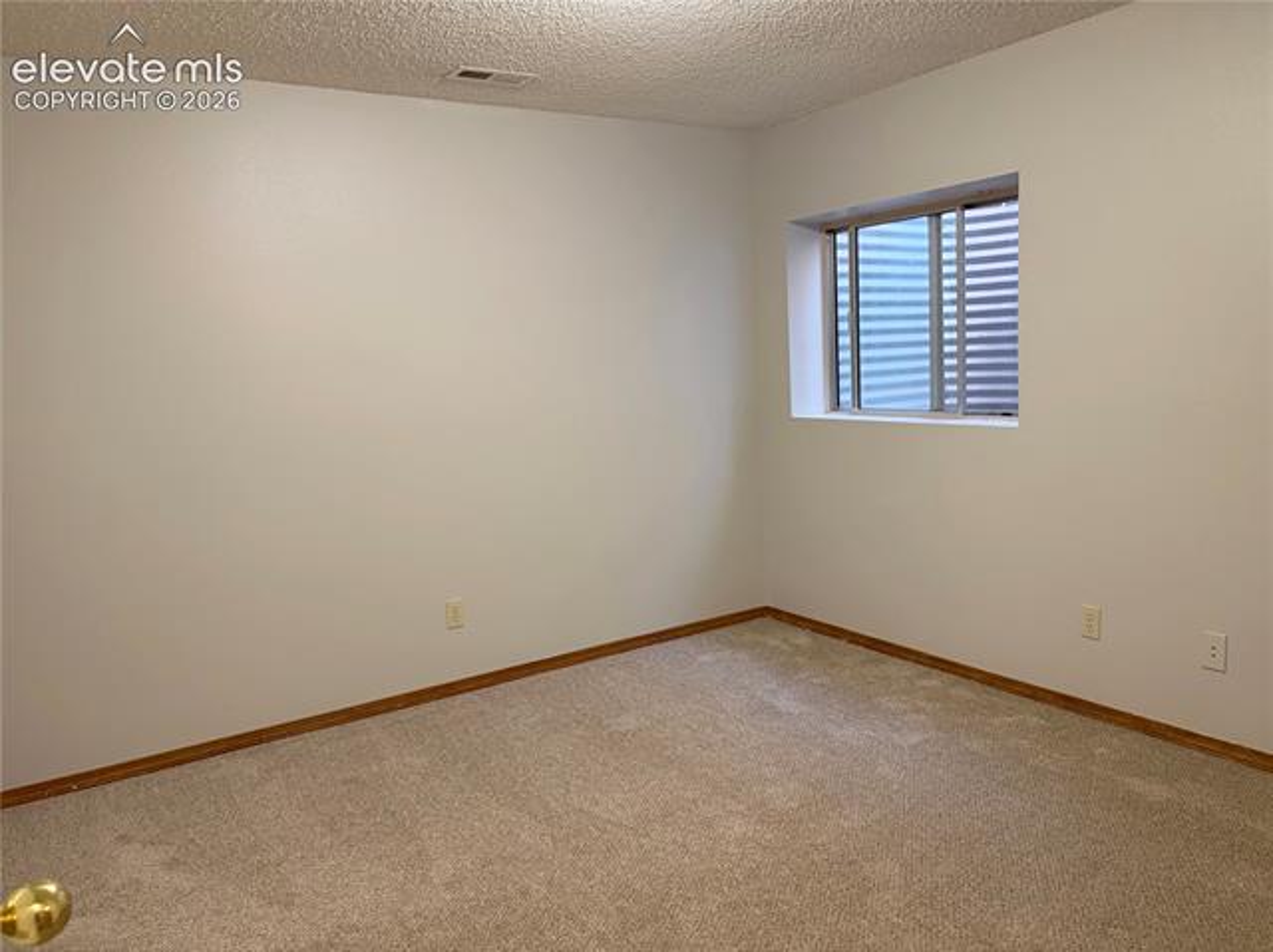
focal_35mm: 26
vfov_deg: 53.0
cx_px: 636
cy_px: 476
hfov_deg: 67.3
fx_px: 955
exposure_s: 1/60
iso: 200
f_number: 1.6
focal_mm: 5.96
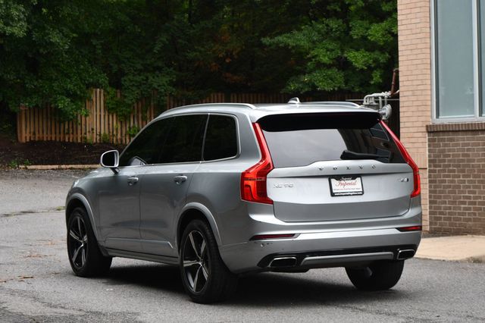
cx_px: 242
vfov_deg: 13.0
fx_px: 1414
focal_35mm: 105
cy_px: 162
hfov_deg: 19.5
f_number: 5.6
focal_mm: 70
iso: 220
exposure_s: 1/250
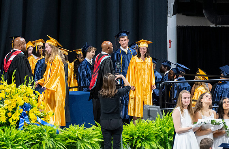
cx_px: 140
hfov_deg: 5.8
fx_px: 2259
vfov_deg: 3.8
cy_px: 81
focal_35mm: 358
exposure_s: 1/200
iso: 2000
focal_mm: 200
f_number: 4
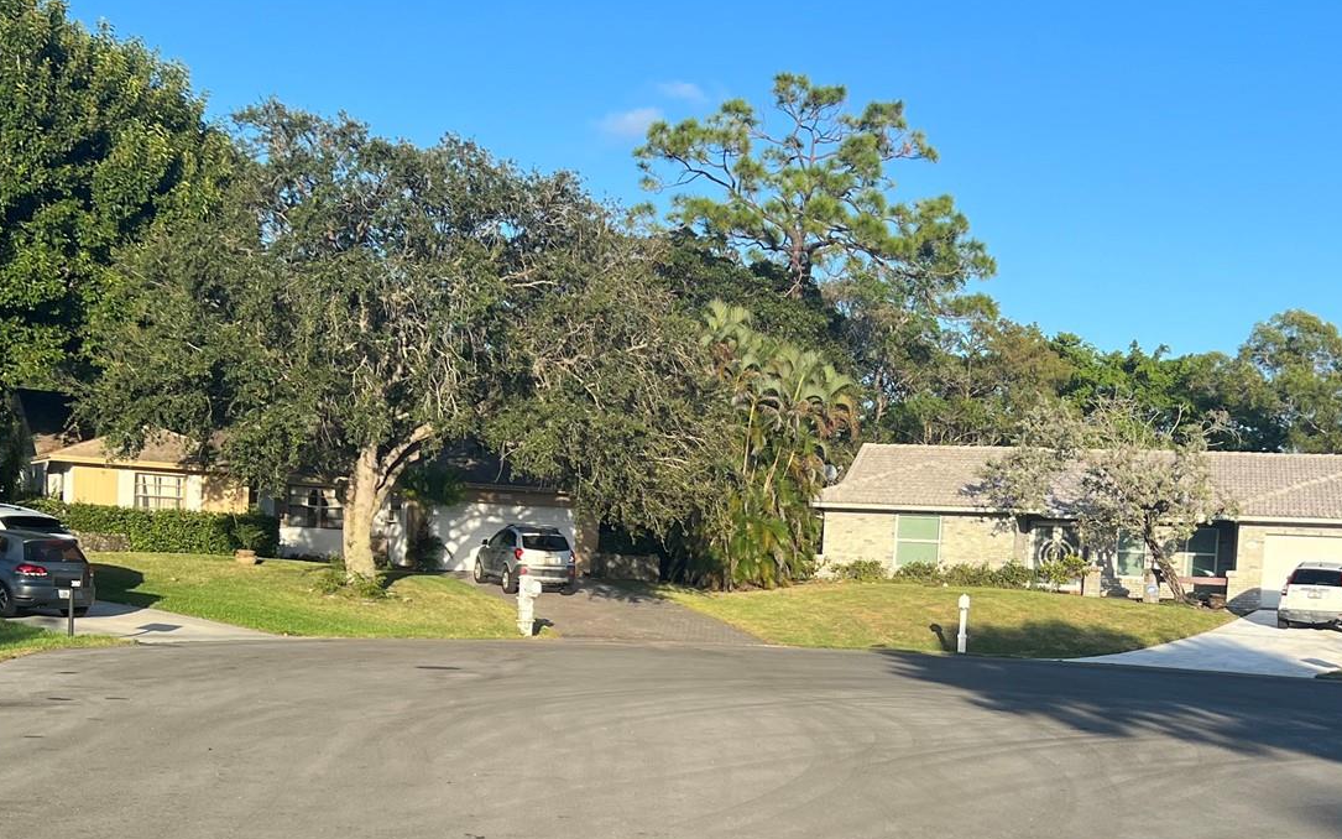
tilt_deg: -5.9
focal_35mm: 52
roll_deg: -0.8
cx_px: 625
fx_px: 1902
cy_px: 658
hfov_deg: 38.9
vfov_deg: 24.5
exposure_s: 1/2165
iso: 50
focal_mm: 5.7
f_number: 1.5
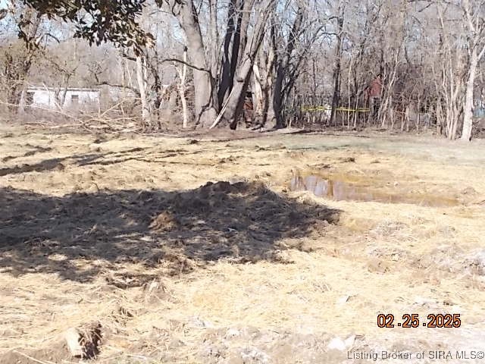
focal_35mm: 66
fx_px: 925
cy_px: 182
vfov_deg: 22.3
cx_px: 242
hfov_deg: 29.4
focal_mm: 11.8
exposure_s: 1/160
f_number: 5.3
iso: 80
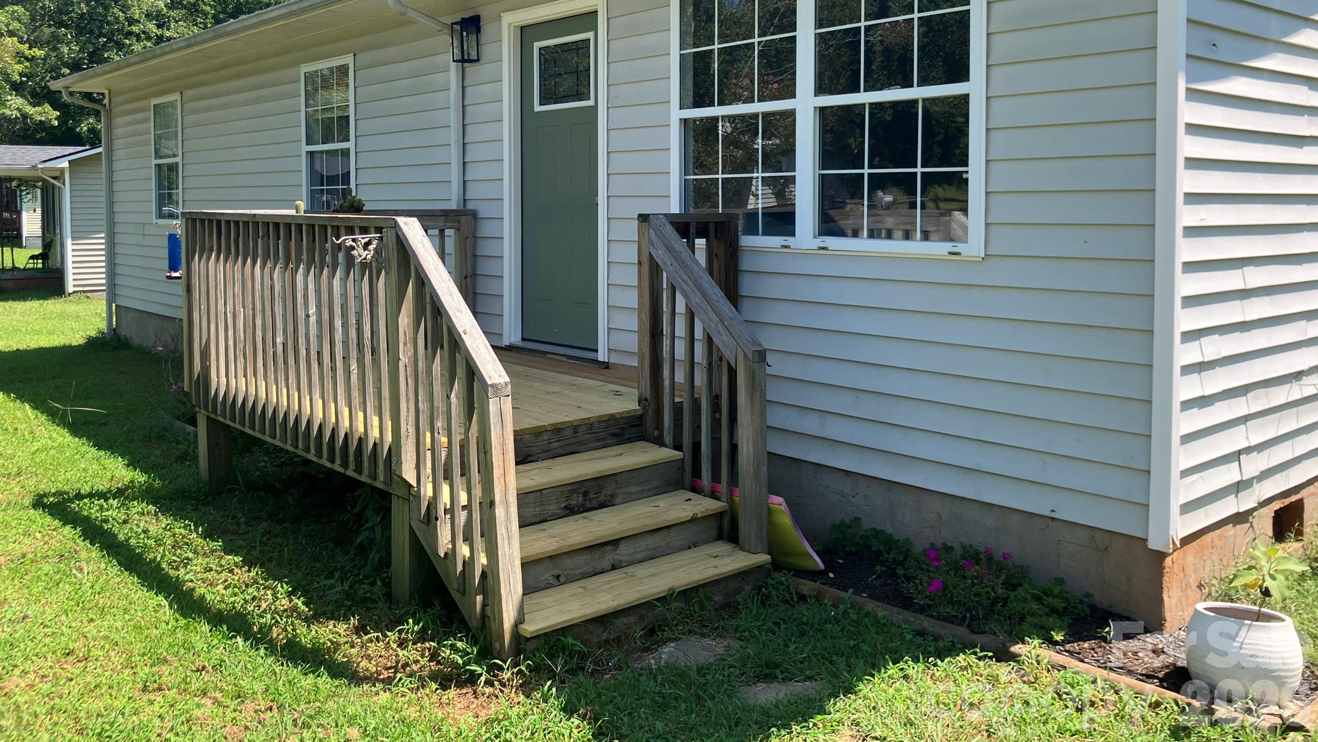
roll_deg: -0.5
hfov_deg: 62.6
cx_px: 650
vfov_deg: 37.4
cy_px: 247
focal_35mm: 31
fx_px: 1084
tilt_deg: -0.8
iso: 32
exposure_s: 1/578
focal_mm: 3.99
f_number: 1.8
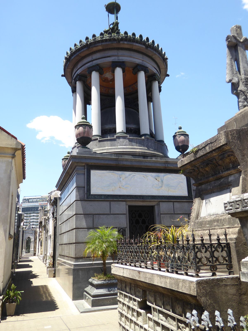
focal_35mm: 29
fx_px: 277
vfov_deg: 61.7
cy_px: 166
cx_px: 124
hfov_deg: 48.2
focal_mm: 5
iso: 80
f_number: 3.5
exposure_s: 1/320
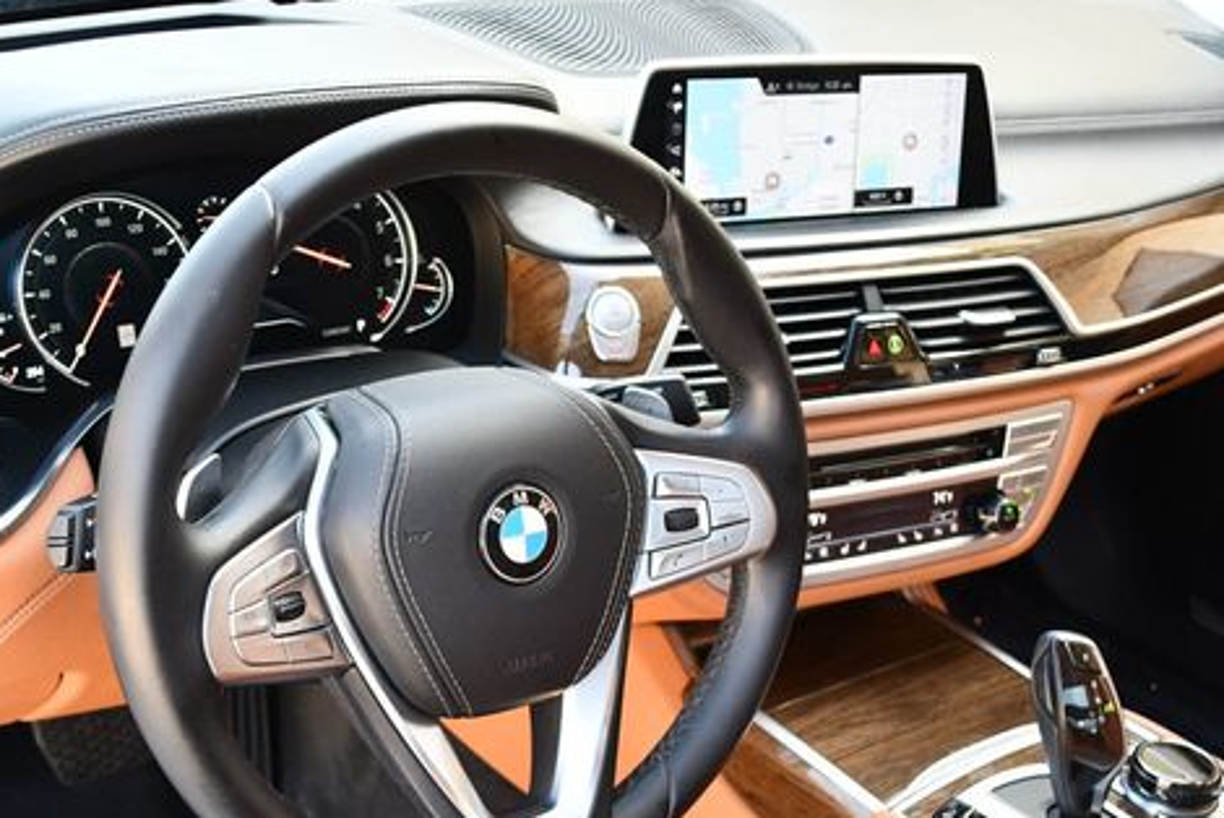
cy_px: 547
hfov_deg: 40.2
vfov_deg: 27.4
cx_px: 516
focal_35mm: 49
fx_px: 1667
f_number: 3.5
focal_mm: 18
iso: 800
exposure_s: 1/200
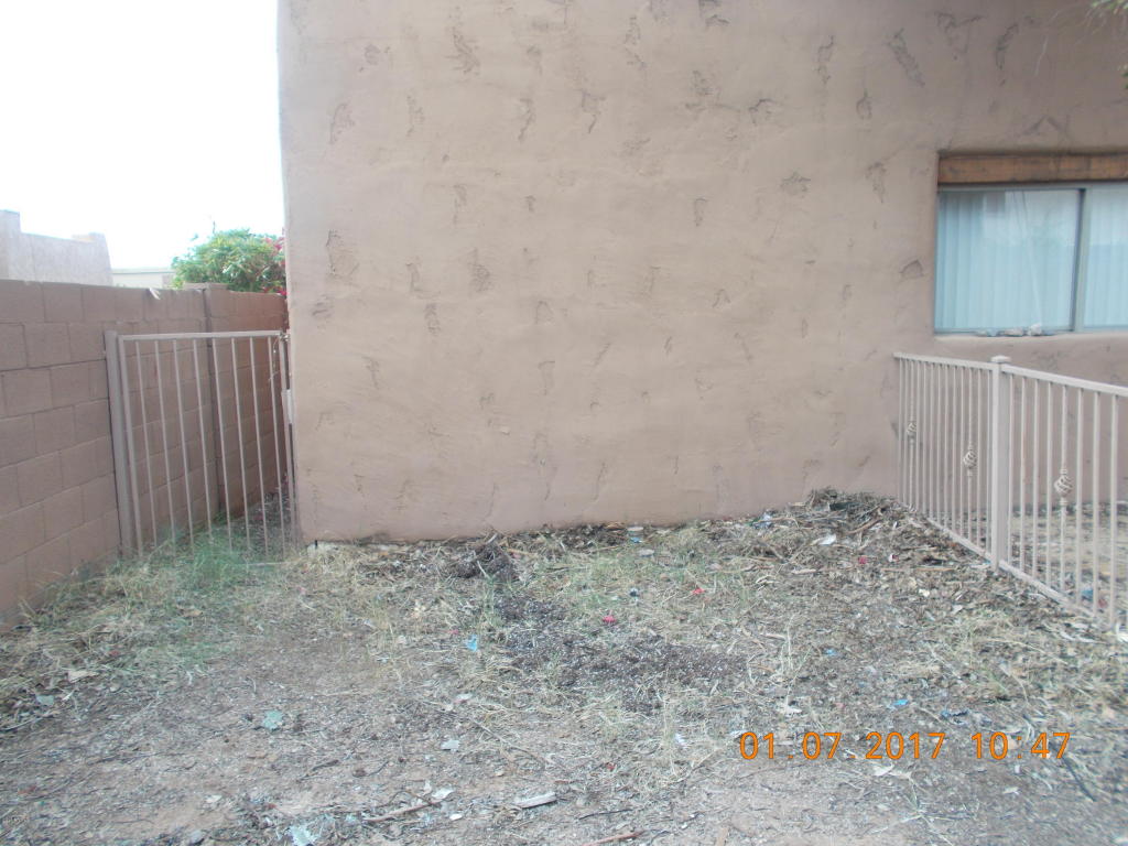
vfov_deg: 46.8
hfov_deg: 60.0
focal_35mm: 30
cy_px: 423
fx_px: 978
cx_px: 564
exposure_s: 1/100
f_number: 3.4
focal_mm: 5.3
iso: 80
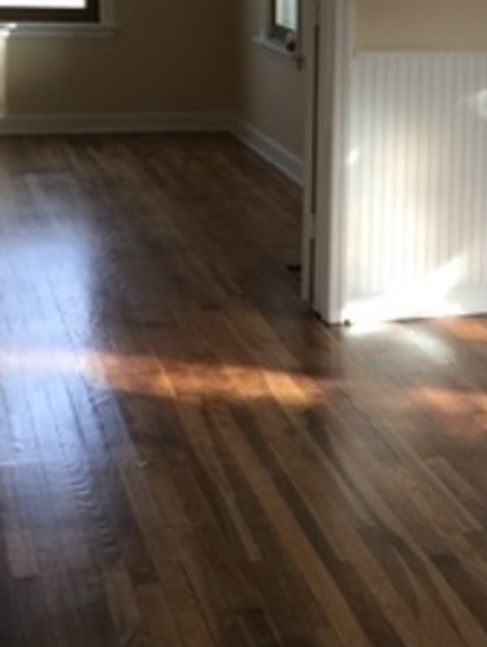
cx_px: 563
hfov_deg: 22.1
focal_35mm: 62
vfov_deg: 30.7
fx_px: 1161
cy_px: 164
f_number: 2.2
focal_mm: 4.15
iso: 32
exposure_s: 1/30
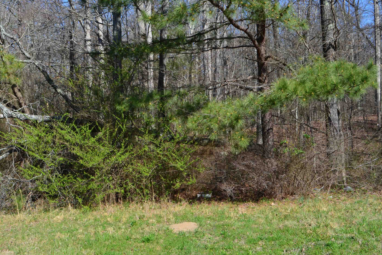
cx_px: 182
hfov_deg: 42.7
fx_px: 488
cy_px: 118
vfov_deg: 29.2
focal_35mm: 46
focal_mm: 28
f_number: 11
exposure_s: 1/125
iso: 180
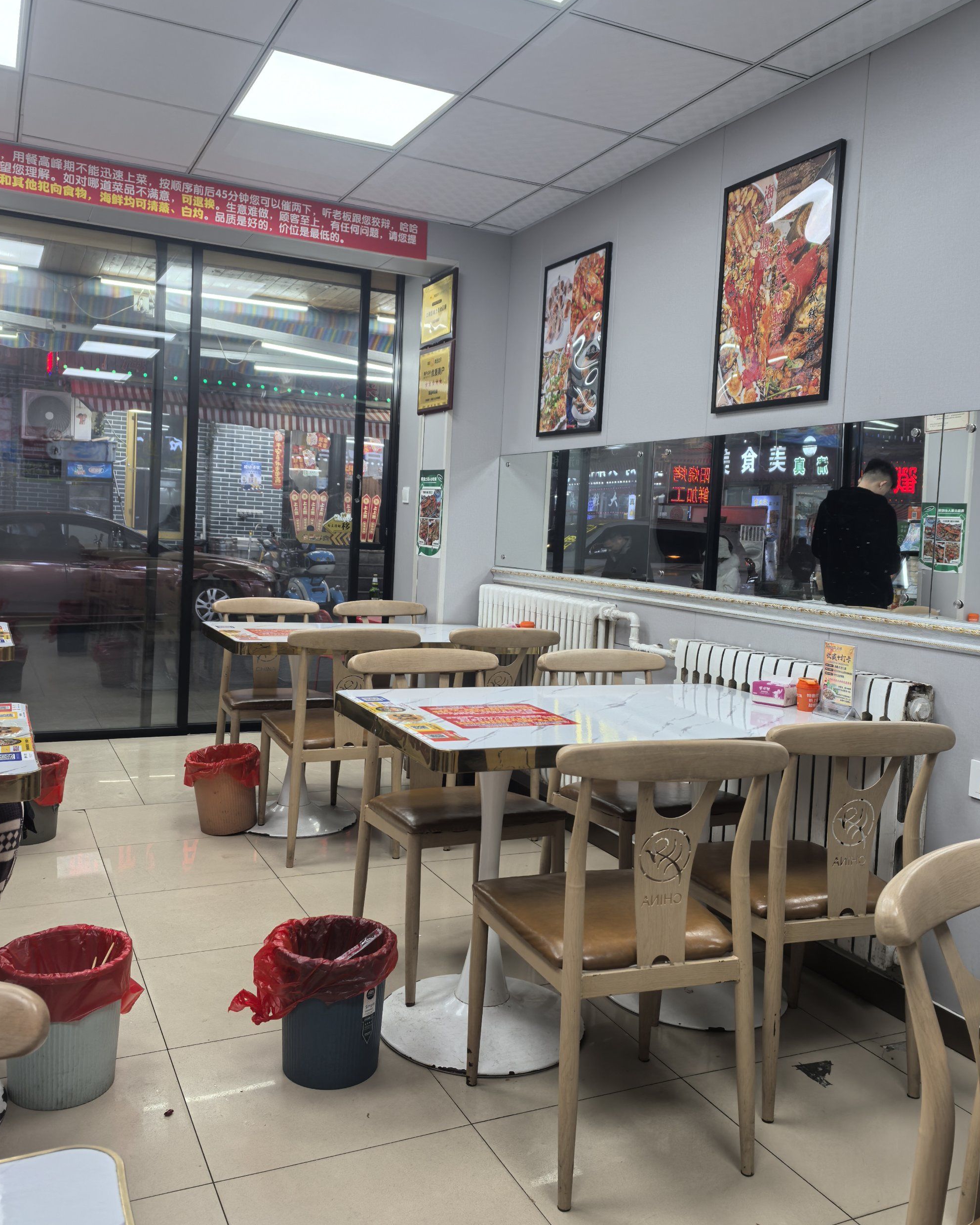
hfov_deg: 50.0
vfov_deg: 60.4
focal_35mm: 29
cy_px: 574
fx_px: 1052
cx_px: 486
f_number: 2
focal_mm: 5.75
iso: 50
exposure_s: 1/112
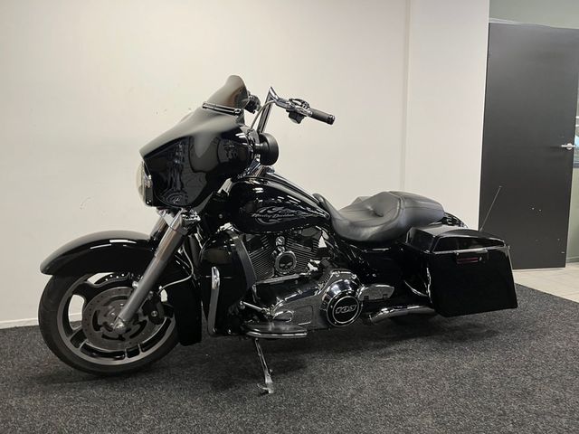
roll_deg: +2.3
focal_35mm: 26
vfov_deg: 53.1
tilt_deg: -6.7
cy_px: 217
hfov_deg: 67.3
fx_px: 435
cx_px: 290
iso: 100
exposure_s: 1/50
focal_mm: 5.1
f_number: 1.6
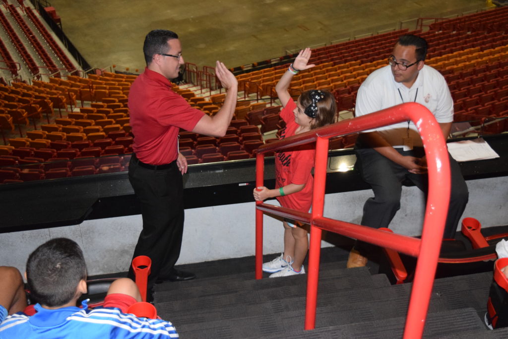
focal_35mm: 48
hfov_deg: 41.1
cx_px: 254
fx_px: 677
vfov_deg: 28.1
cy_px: 170
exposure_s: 1/60
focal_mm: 32
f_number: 4.5
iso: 3200
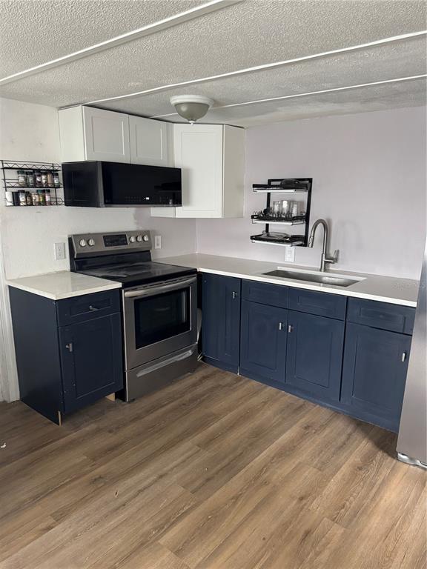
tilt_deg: -12.8
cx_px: 214
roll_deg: +0.0
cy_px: 284
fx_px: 395
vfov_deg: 71.6
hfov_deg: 56.8
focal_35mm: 24
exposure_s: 1/60
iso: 640
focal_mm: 6.76
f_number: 1.78
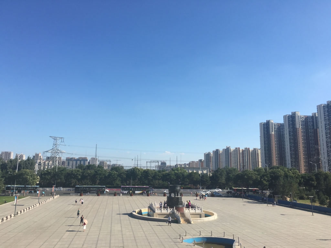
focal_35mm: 29
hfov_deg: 61.7
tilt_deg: +9.5
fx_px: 277
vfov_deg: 48.2
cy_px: 124
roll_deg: -0.8
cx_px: 166
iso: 25
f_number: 2.2
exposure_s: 1/1570
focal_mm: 4.15
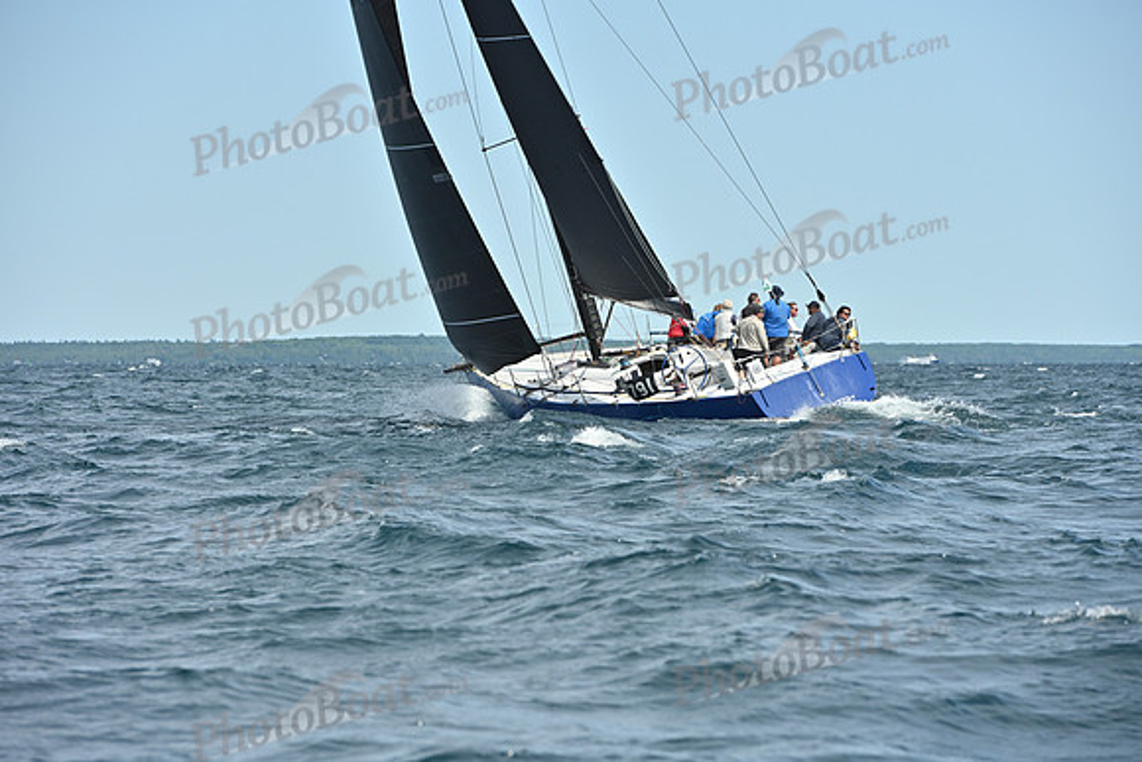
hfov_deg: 10.3
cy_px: 381
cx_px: 571
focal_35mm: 200
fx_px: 6346
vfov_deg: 6.9
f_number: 8
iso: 320
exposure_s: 1/1250
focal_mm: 200
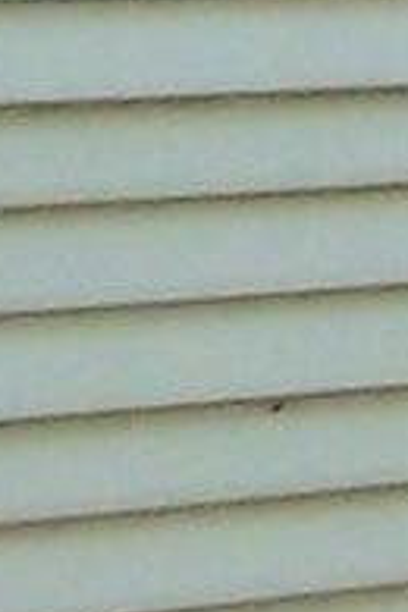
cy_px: -424
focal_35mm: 414
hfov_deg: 3.3
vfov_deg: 4.9
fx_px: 7037
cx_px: 479
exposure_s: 1/750
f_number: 4
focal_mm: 6.3
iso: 80
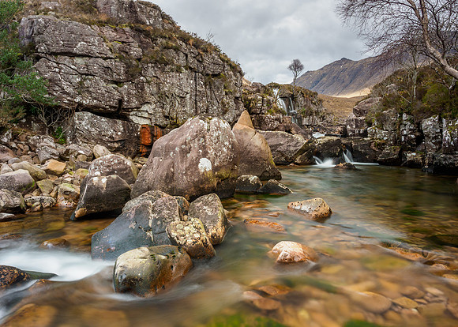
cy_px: 172
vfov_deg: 54.3
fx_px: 318
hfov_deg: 71.4
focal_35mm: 24
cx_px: 230
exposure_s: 5
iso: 200
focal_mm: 12
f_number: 7.1
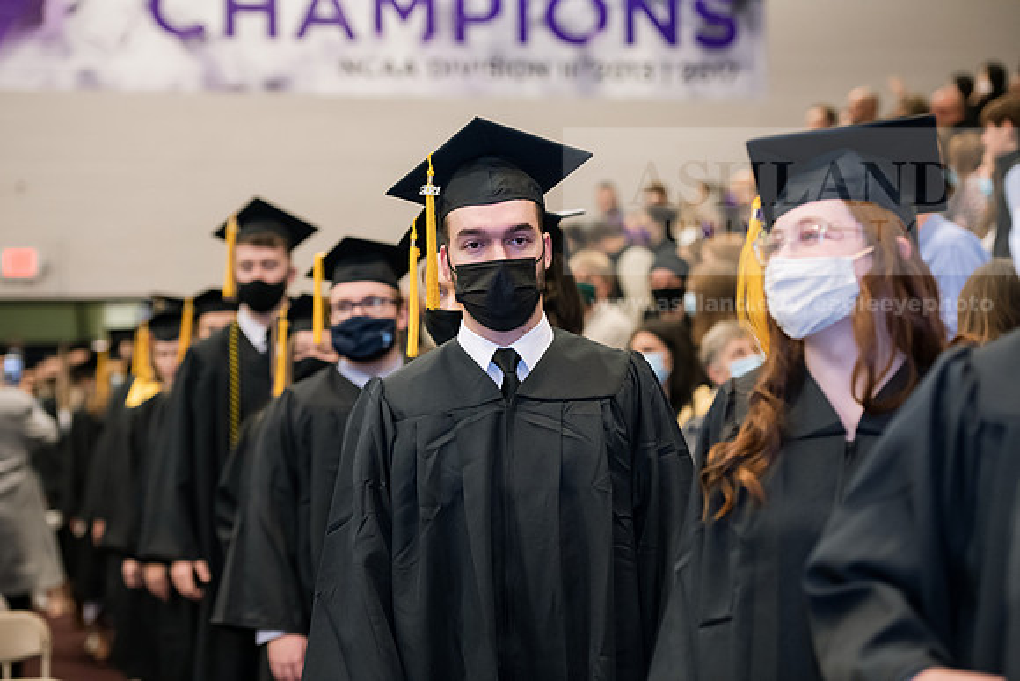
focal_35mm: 98
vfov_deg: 14.0
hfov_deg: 20.8
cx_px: 510
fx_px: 2777
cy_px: 340
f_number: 3.5
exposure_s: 1/200
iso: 1600
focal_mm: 98
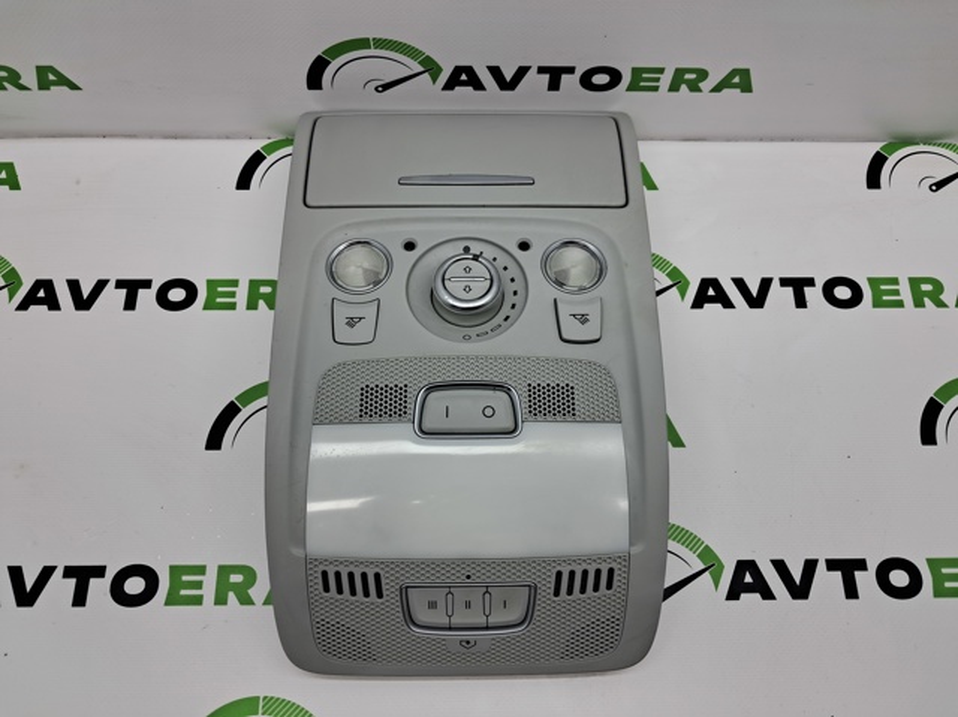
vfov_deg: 51.3
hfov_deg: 65.4
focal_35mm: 27
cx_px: 479
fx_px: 747
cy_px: 358
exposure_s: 1/100
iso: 50
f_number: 1.8
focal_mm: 4
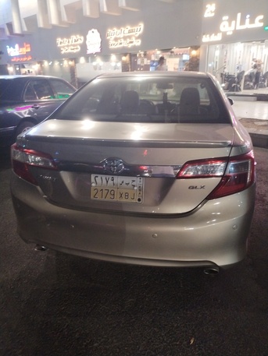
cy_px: 178
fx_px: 268
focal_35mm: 26
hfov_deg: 53.1
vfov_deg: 67.3
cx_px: 134
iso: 586
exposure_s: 1/25
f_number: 1.8
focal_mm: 4.75
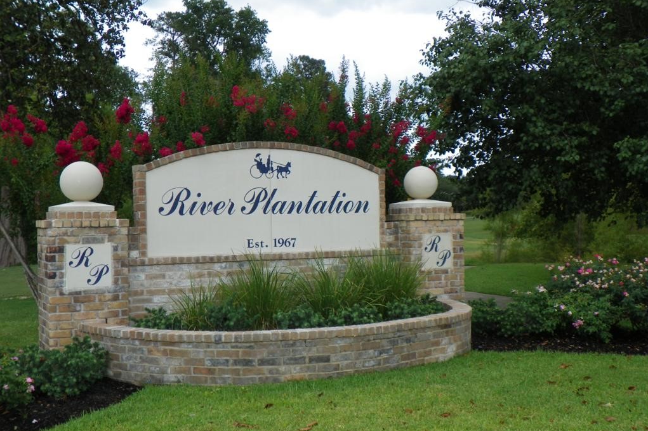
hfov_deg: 41.1
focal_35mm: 48
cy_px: 231
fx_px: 864
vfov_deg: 28.0
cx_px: 324
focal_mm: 8.2
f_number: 3.2
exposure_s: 1/400
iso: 64
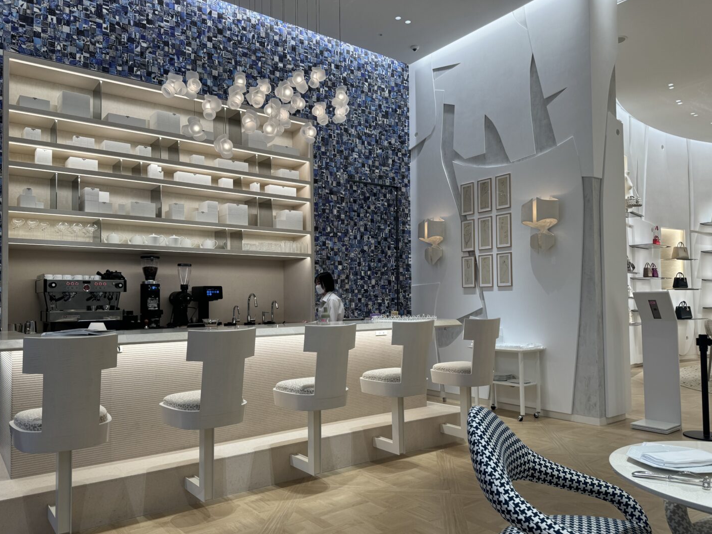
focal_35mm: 26
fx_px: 535
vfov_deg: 53.0
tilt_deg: +2.2
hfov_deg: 67.3
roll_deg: +0.6
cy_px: 285
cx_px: 335
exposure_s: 1/171
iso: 64
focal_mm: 6.86
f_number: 1.78
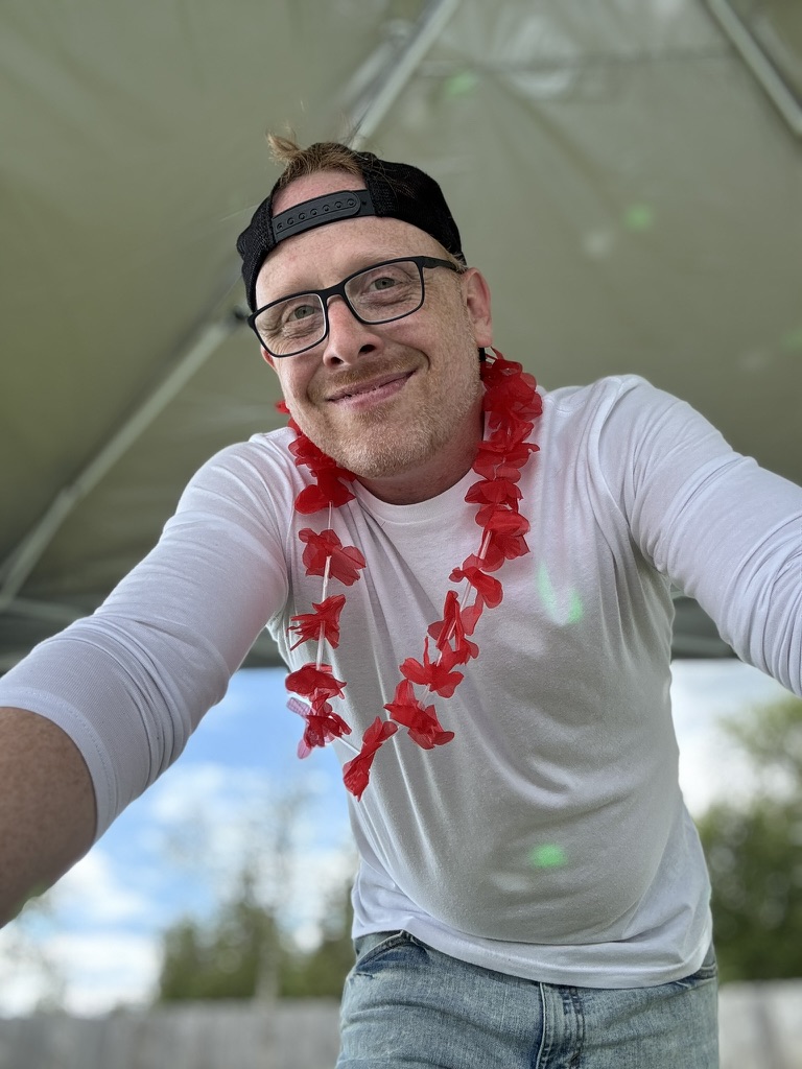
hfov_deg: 46.8
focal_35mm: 30
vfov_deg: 60.0
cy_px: 534
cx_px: 401
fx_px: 927
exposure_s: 1/245
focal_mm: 2.69
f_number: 1.9
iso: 25
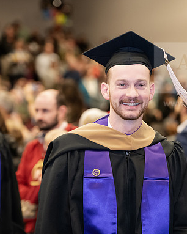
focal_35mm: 165
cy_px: 116
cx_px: 136
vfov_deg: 11.7
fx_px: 1142
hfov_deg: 9.3
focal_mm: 116
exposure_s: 1/200
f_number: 3.2
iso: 2500
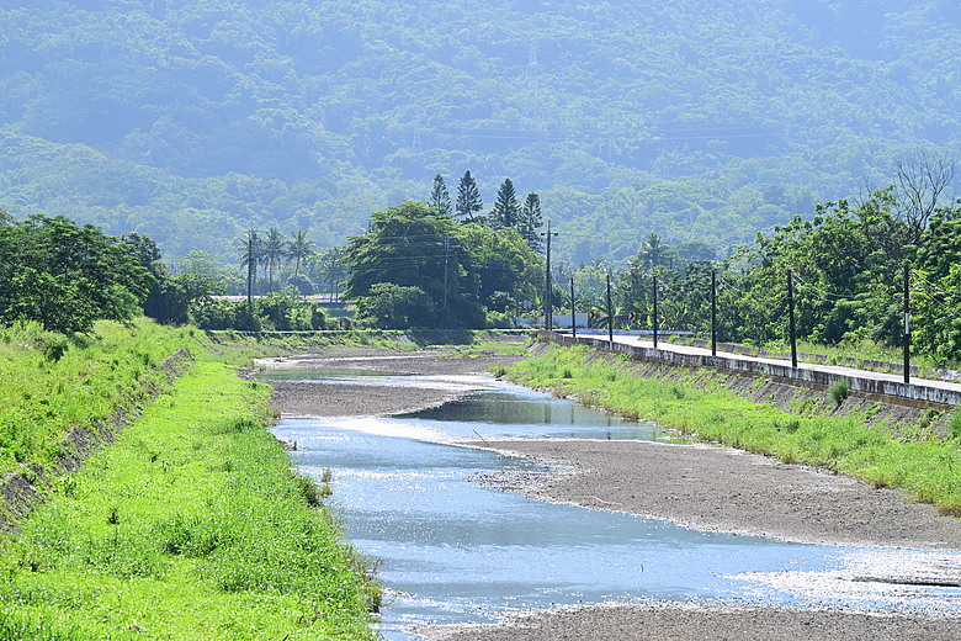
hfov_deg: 10.3
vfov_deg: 6.9
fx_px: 5338
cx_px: 480
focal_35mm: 200
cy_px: 320
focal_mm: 200
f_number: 8
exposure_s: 1/200
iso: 125
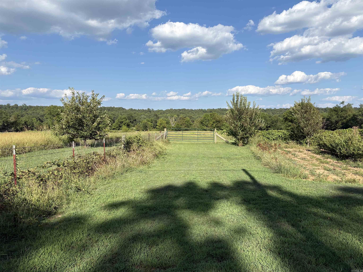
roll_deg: +0.3
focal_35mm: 26
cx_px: 182
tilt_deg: -4.0
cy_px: 136
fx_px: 273
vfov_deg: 53.1
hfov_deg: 67.3
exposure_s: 1/3125
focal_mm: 5.96
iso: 50
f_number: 1.6
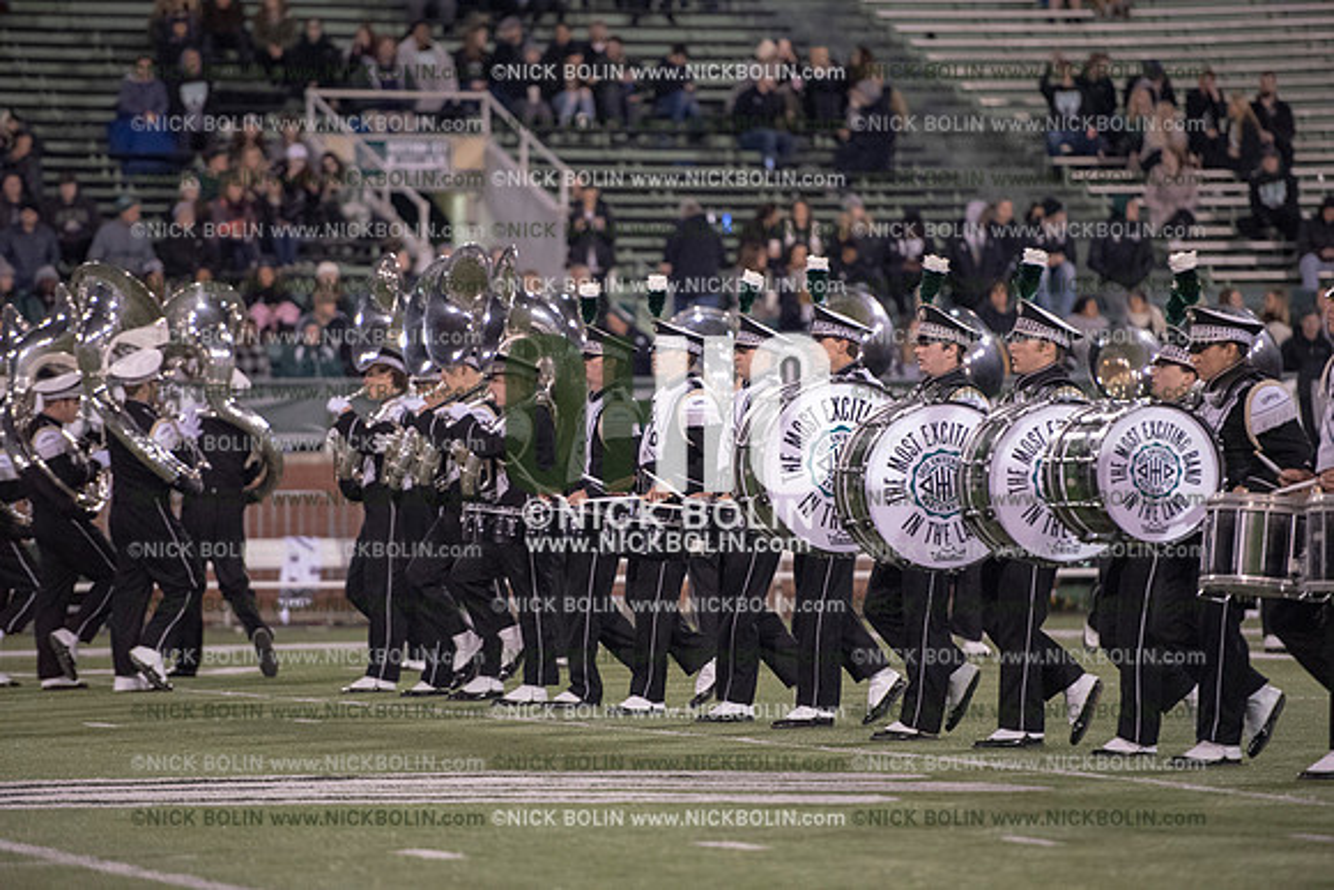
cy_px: 445
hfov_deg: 10.3
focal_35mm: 200
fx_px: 7412
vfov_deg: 6.9
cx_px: 667
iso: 5000
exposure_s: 1/1250
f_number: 3.2
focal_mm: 200
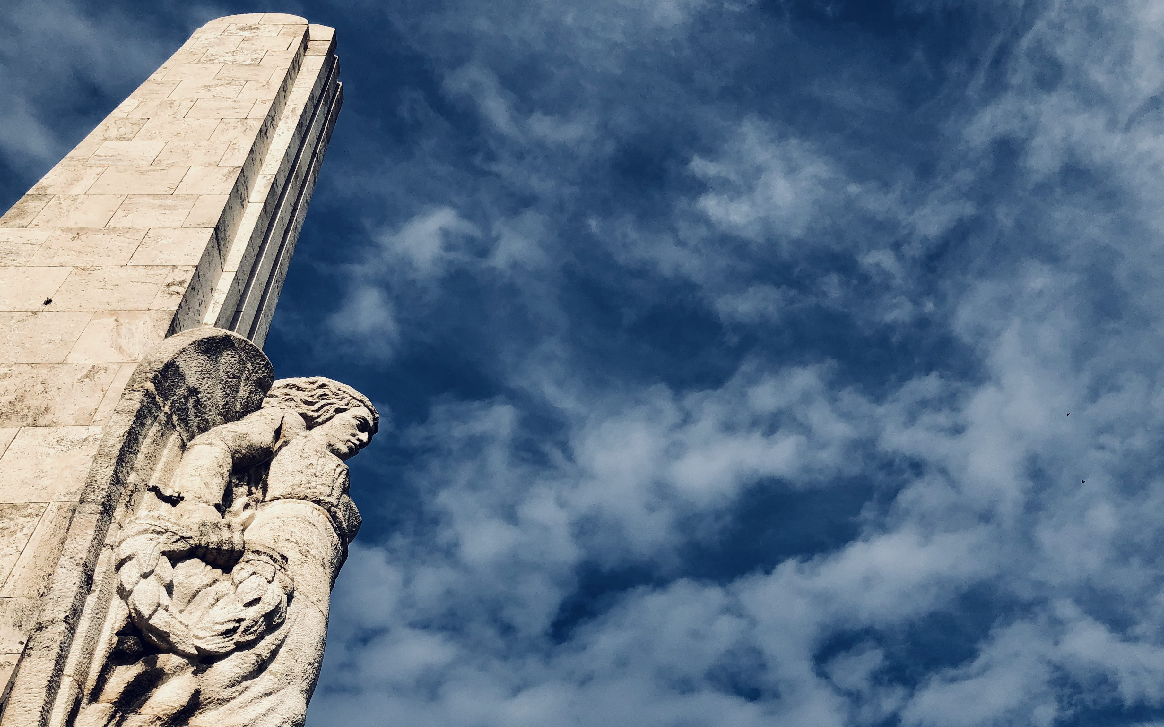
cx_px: 591
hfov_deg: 58.1
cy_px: 477
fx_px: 1047
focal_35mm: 33
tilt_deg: +53.3
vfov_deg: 37.9
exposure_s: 1/2825
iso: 25
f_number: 1.8
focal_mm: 3.99
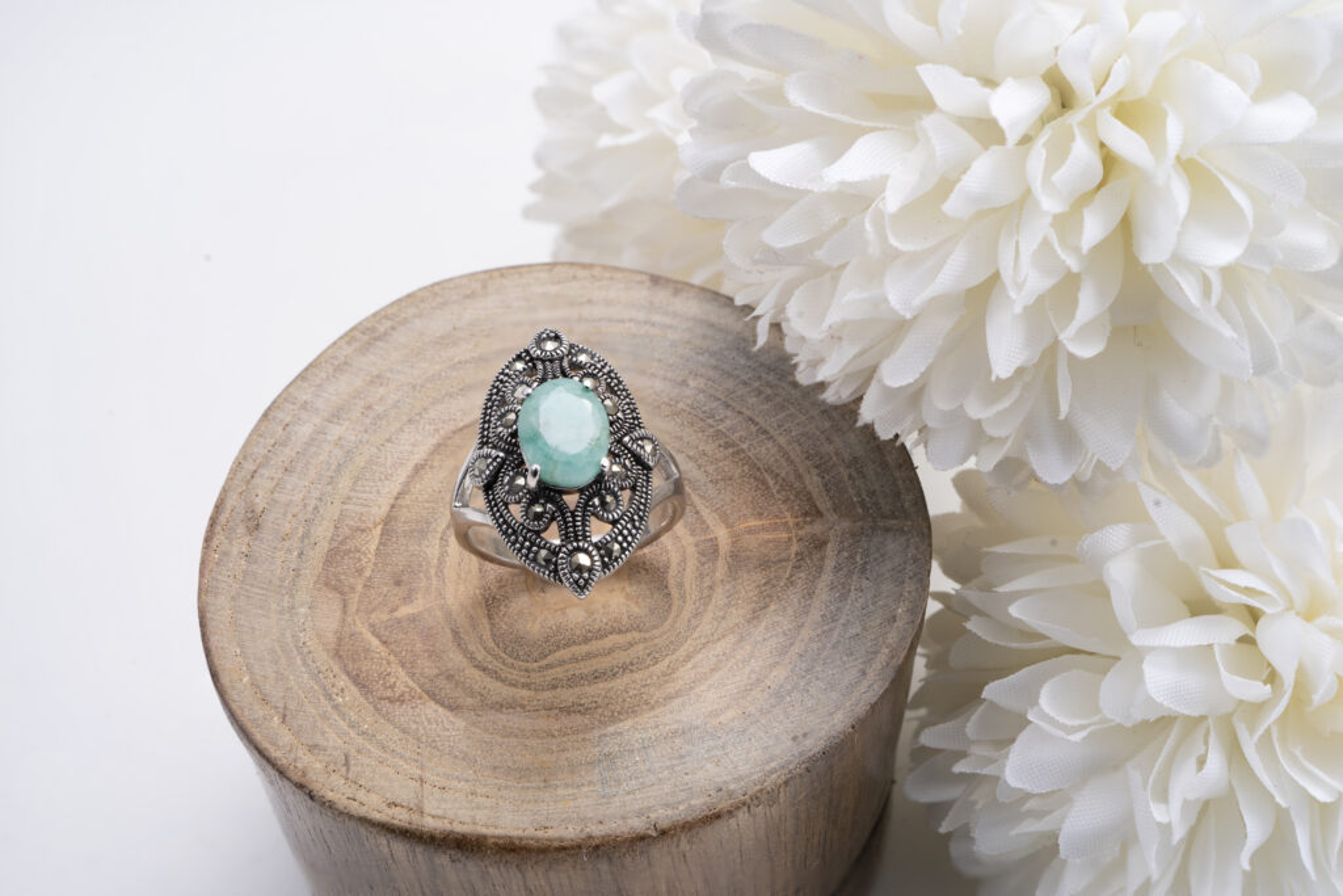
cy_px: 448
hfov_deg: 39.6
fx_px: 1865
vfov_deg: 27.0
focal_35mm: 50
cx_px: 672
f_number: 11
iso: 125
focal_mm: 50
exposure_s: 1/100
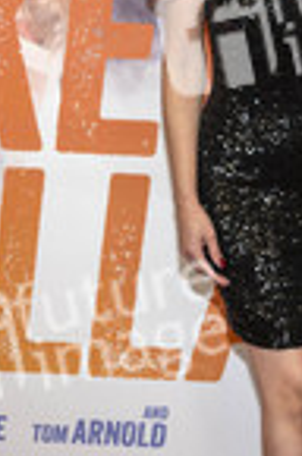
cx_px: 409
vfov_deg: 22.1
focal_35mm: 92
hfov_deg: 14.1
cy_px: 179
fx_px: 1168
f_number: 5.6
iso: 800
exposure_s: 1/200
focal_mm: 33.5
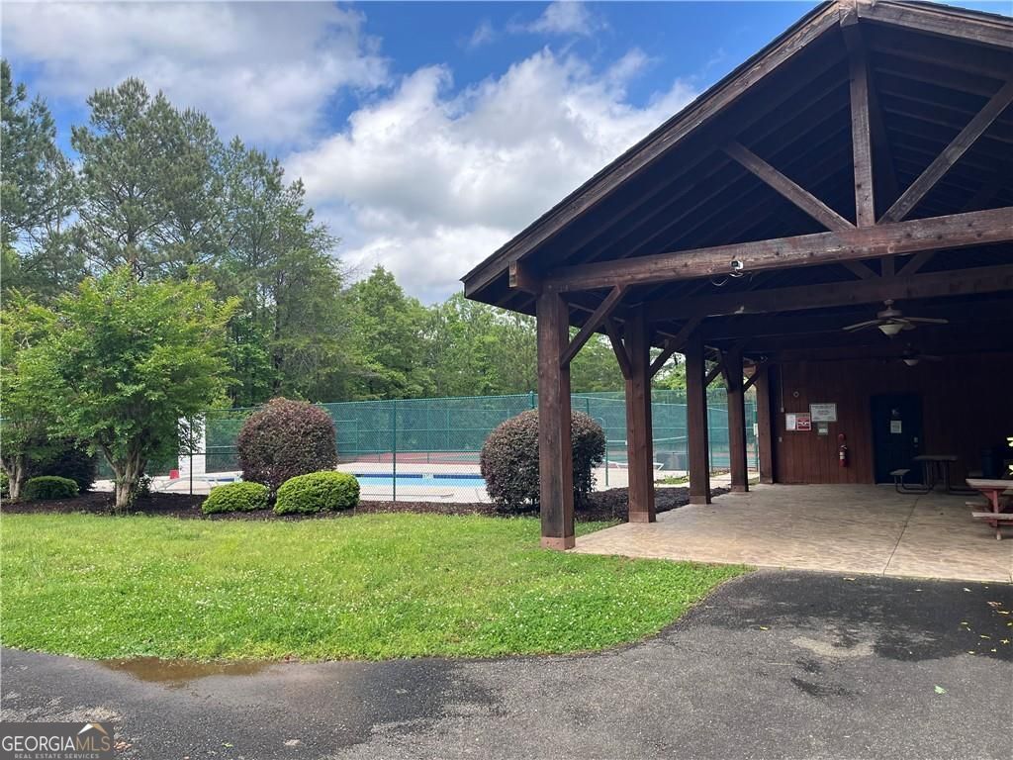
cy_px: 380
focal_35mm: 26
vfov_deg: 53.1
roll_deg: +0.9
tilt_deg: +3.9
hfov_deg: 67.3
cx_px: 506
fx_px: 761
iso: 50
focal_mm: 5.1
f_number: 1.6
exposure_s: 1/1252
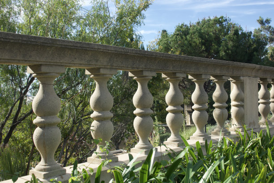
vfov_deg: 33.4
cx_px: 137
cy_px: 92
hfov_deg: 48.5
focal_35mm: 40
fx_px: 304
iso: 100
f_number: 4
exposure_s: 1/400
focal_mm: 14.65
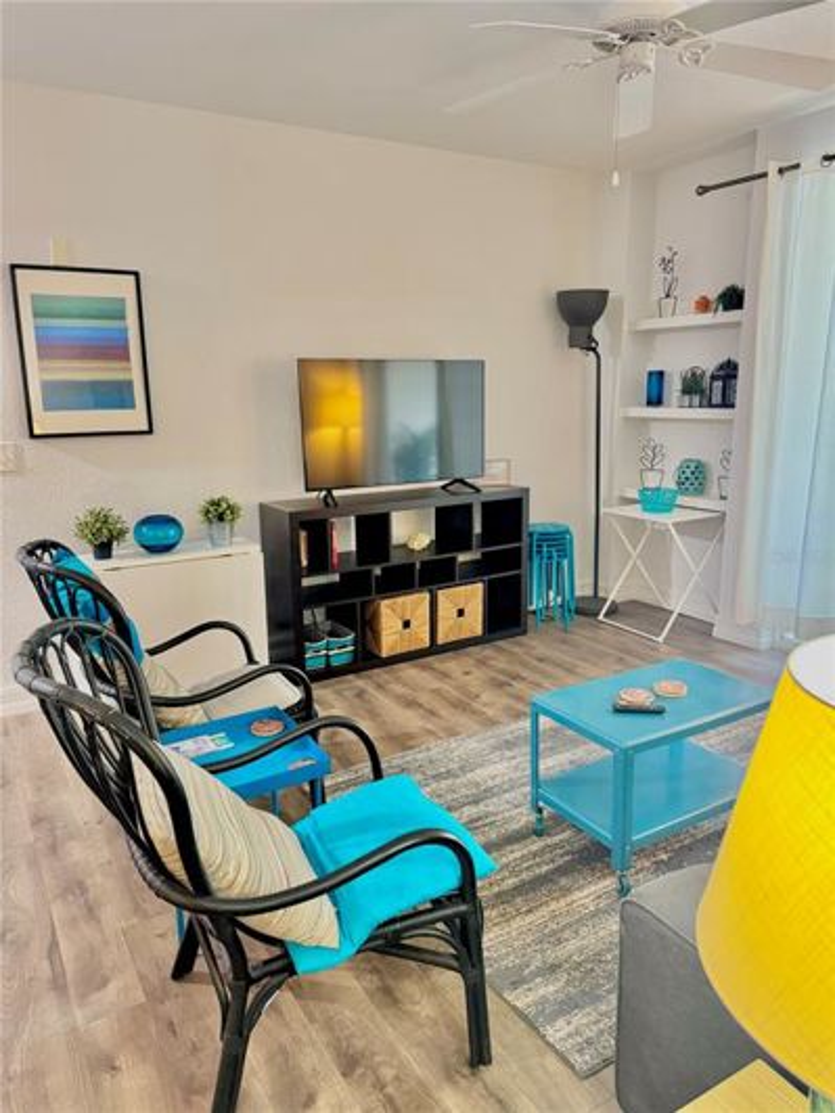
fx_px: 772
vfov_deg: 71.6
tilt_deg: -11.3
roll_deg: +1.6
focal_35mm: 24
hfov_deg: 56.8
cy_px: 556
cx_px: 418
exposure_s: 1/60
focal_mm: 6.76
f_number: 1.78
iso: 800
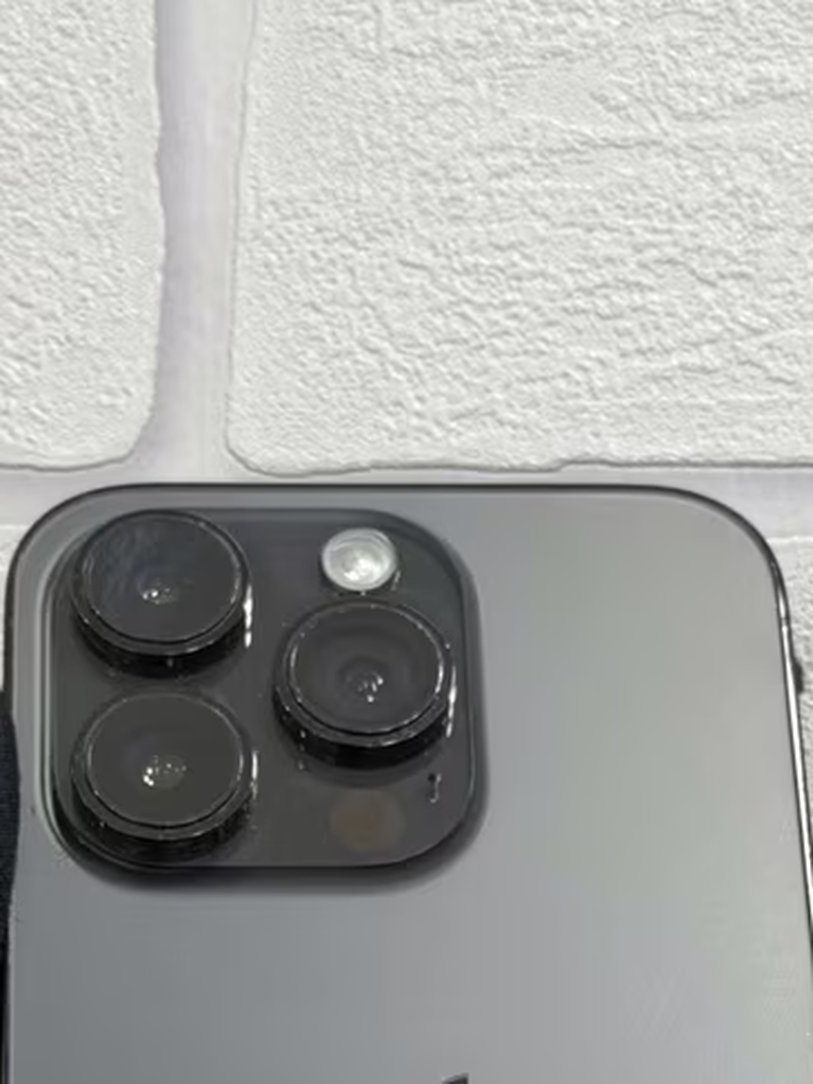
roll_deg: -0.7
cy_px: 1164
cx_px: 411
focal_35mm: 118
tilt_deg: +4.1
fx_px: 3695
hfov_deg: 12.6
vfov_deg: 16.2
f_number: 1.78
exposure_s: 1/50
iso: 64
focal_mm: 6.76
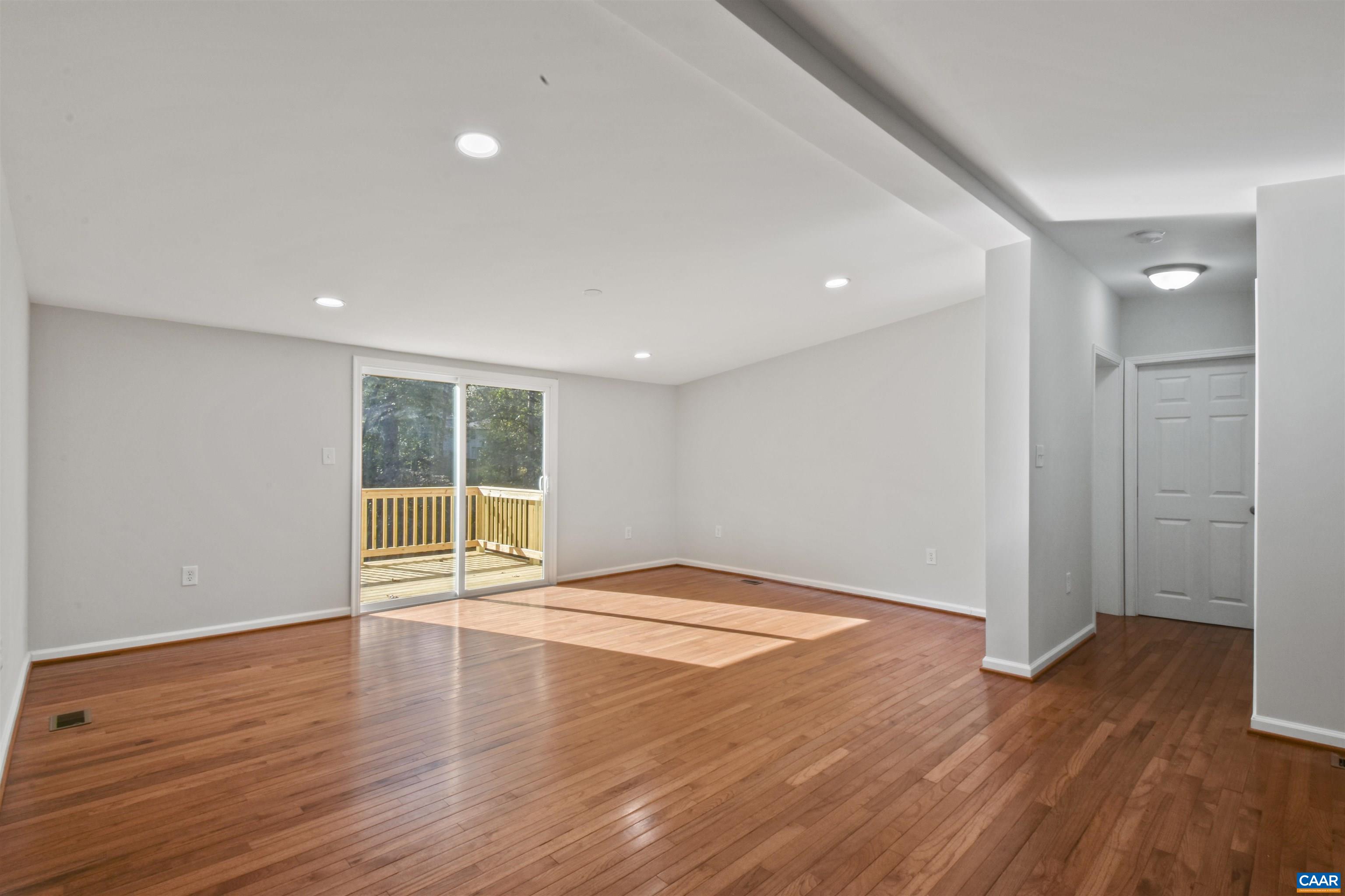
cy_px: 448
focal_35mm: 15
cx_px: 672
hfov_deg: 100.4
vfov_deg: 77.3
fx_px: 560
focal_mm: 10
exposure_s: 1/4
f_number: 22
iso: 100
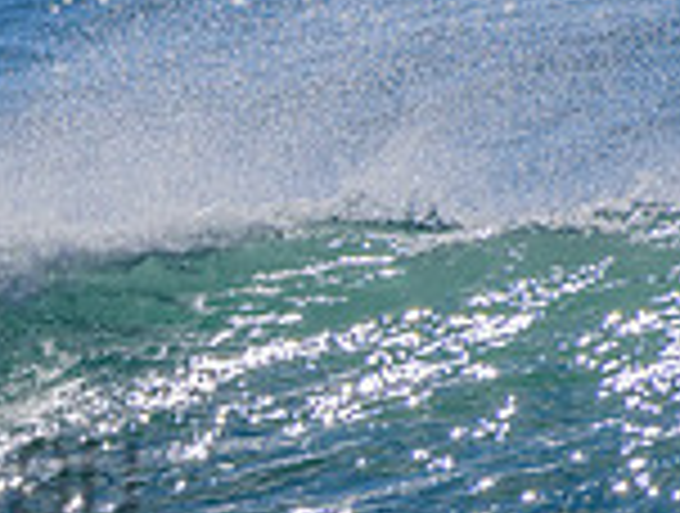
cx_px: -484
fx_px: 44403
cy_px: 455
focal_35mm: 2255
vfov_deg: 0.7
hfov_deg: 0.9
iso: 125
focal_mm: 500
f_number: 5.6
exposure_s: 1/2000
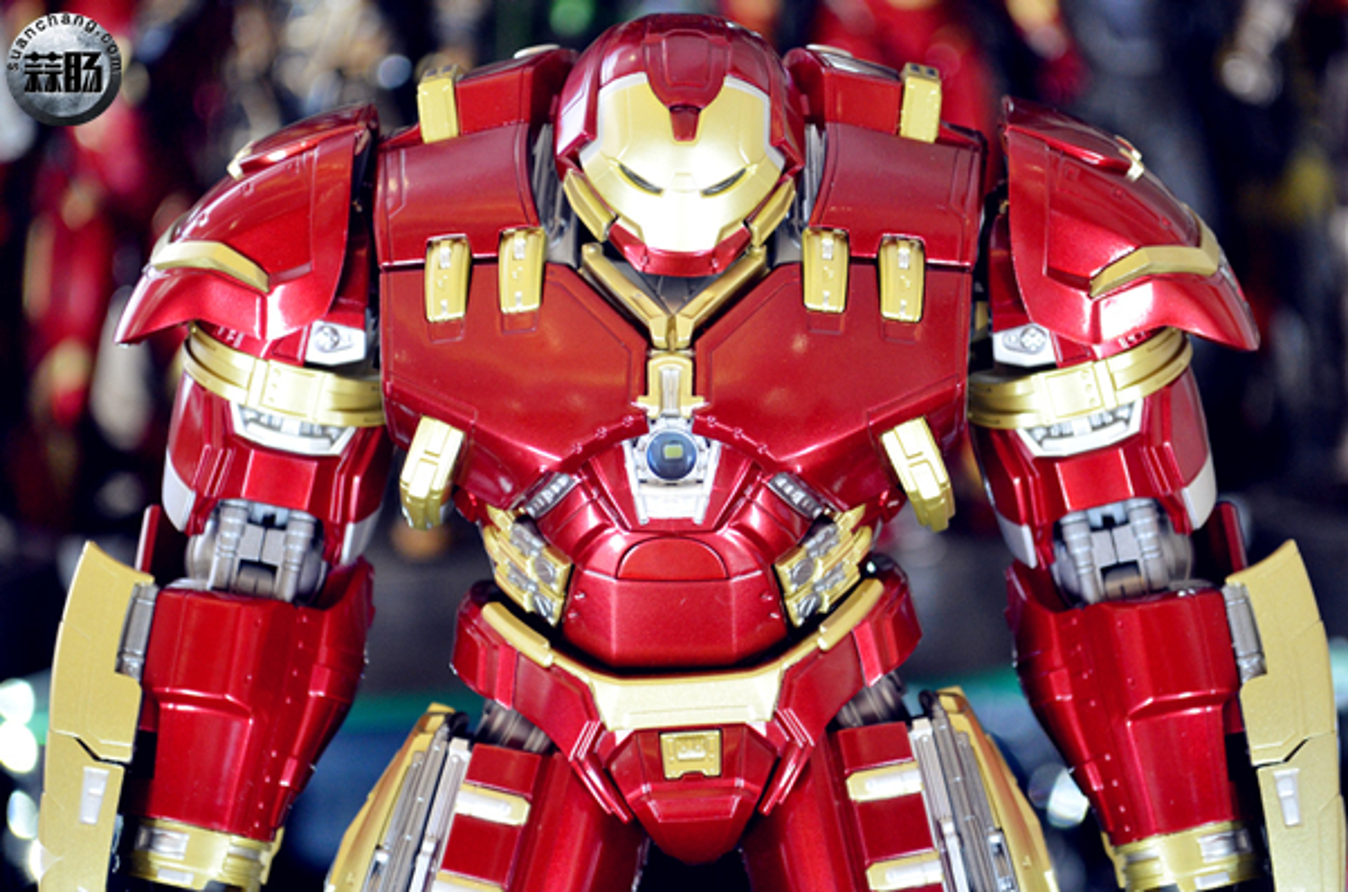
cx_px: 674
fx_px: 3082
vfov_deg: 16.5
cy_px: 446
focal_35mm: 82
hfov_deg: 24.7
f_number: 5.6
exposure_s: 1/50
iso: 1600
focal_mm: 55
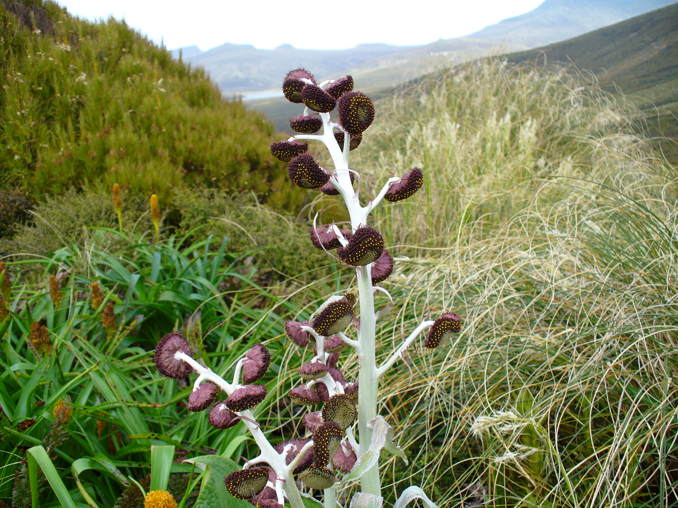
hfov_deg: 50.1
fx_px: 725
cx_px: 339
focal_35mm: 37
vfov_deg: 38.7
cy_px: 254
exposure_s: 1/320
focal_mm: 6.1
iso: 64
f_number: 2.8
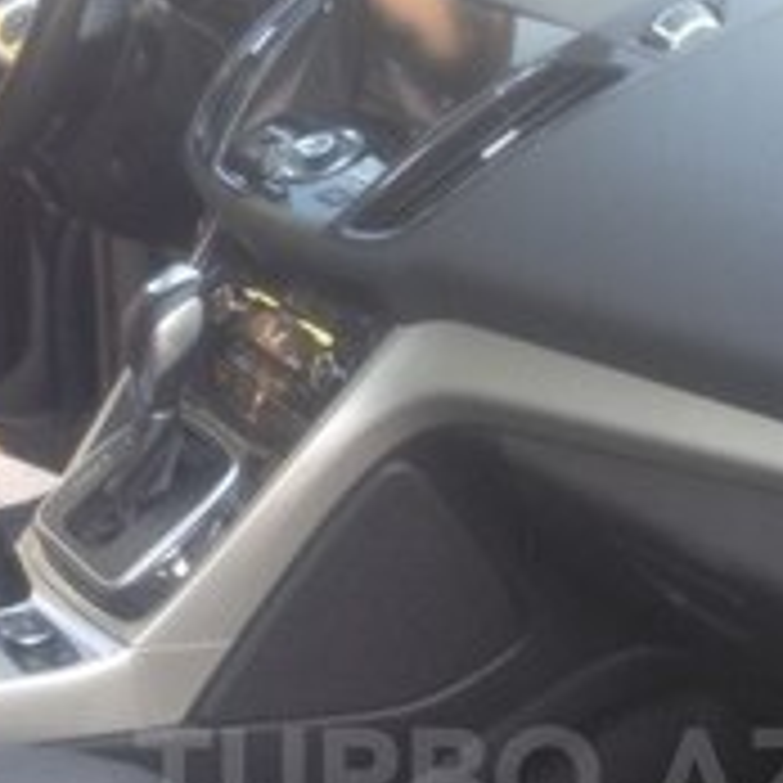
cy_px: 778
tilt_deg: -26.8
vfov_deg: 20.2
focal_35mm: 83
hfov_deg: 20.9
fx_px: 2124
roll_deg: -5.5
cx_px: 482
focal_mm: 4.12
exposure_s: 1/40
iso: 50
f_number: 2.4
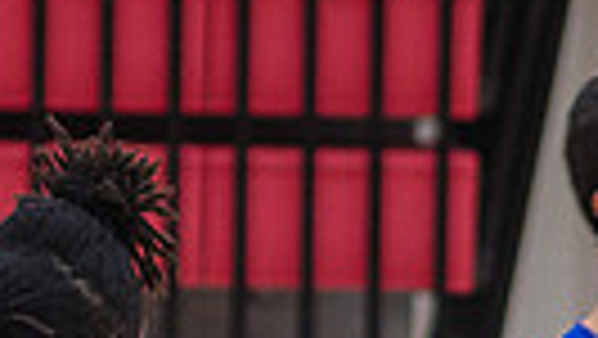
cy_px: 550
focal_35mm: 1052
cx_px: 238
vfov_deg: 1.2
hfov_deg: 2.1
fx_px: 16691
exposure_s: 1/250
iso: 1000
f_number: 5.3
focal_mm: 230
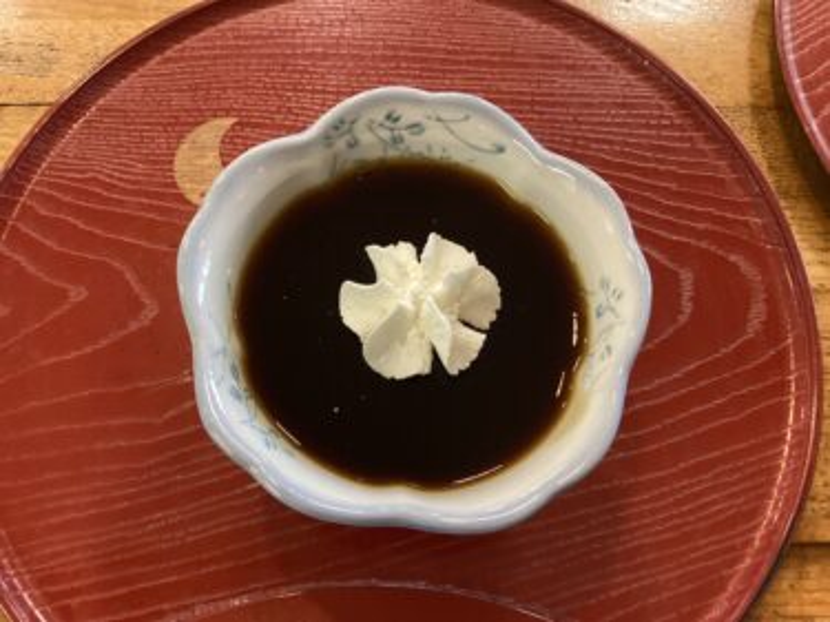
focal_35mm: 31
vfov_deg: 45.4
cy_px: 311
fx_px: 743
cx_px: 415
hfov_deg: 58.4
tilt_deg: -70.4
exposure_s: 1/40
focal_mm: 3.3
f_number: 2.4
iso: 320
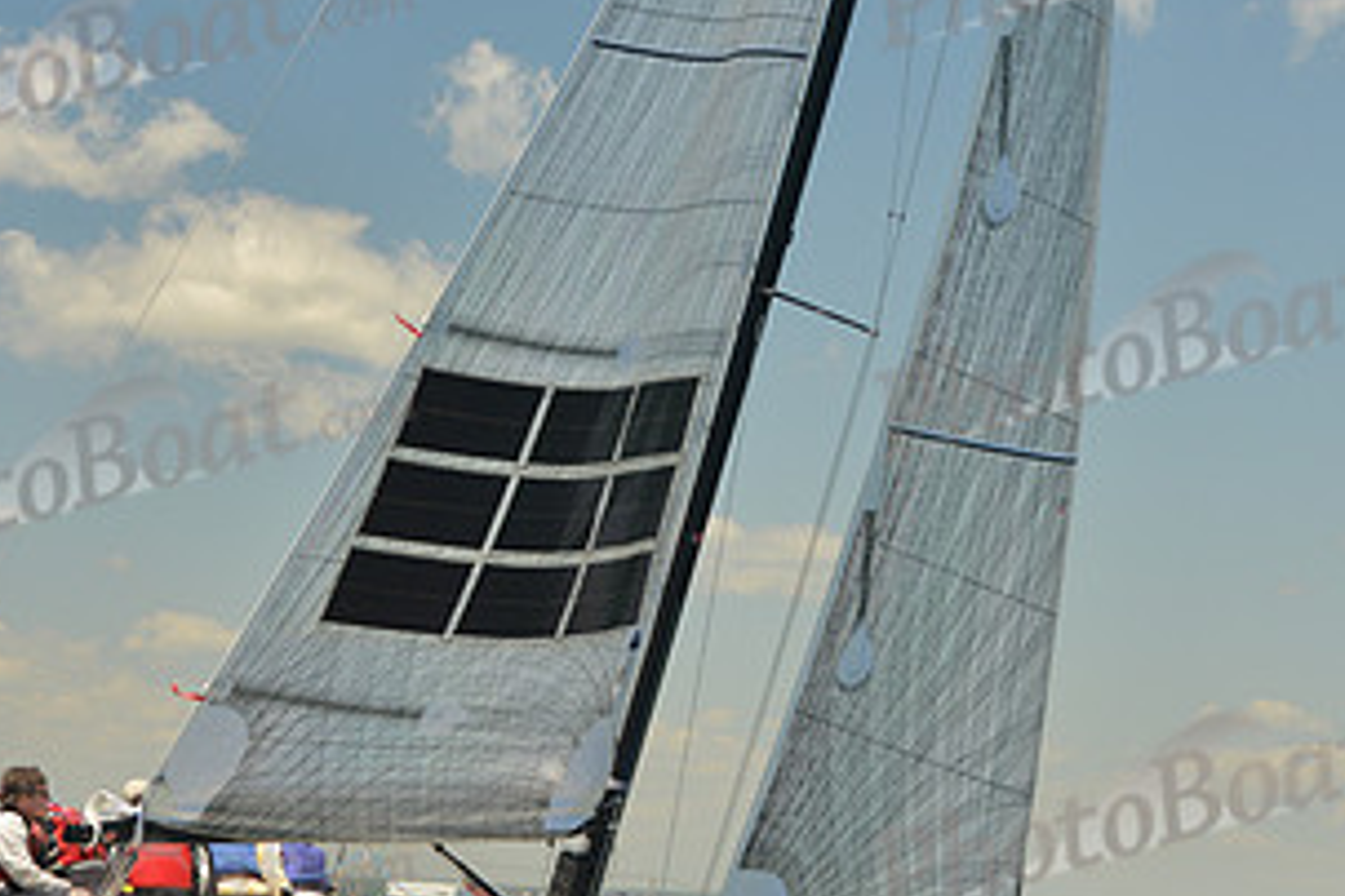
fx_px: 5006
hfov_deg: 15.3
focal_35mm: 134
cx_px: 648
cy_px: 637
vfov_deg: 10.2
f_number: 5
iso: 400
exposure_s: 1/800
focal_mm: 70
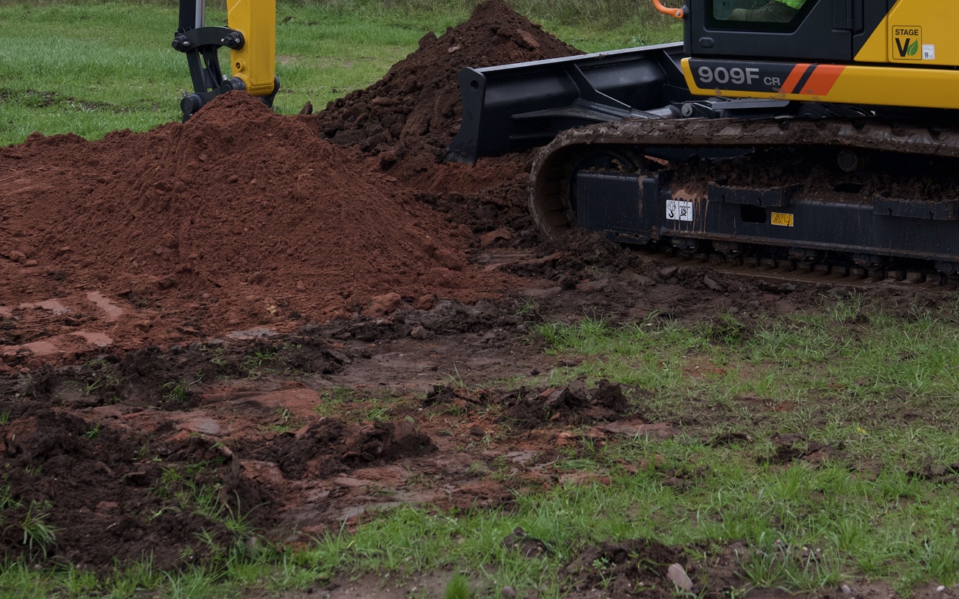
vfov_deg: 14.5
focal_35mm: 89
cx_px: 564
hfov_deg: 23.3
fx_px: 2326
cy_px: 7
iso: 250
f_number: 5.6
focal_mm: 44
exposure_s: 1/100
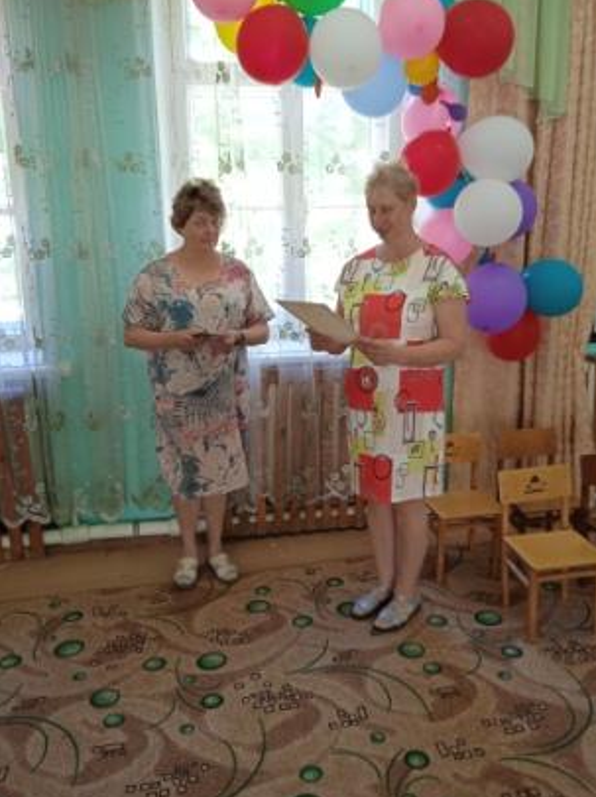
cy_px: 368
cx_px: 328
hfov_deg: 45.3
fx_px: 713
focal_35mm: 31
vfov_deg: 58.3
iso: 258
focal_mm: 3.43
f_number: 2.2
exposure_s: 1/33.3
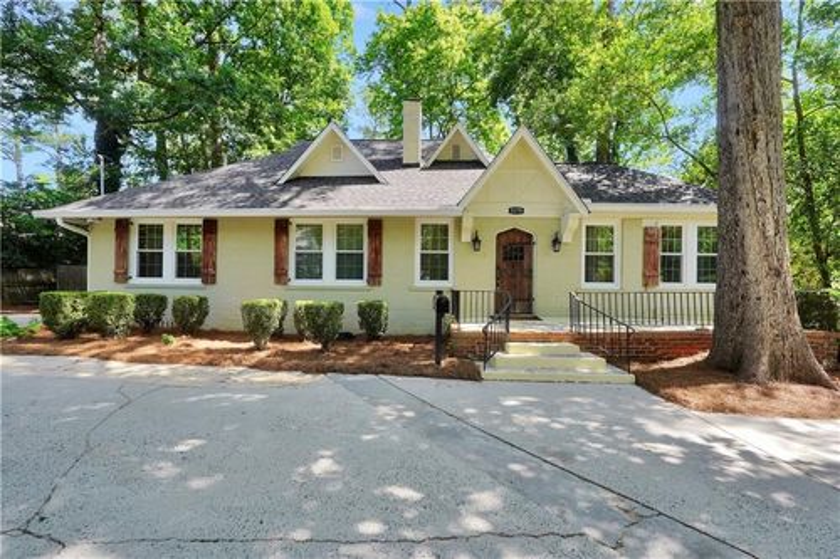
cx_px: 420
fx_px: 350
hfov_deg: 100.4
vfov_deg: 77.3
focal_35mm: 15
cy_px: 280
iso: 100
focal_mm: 10
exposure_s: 1/80
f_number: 5.6
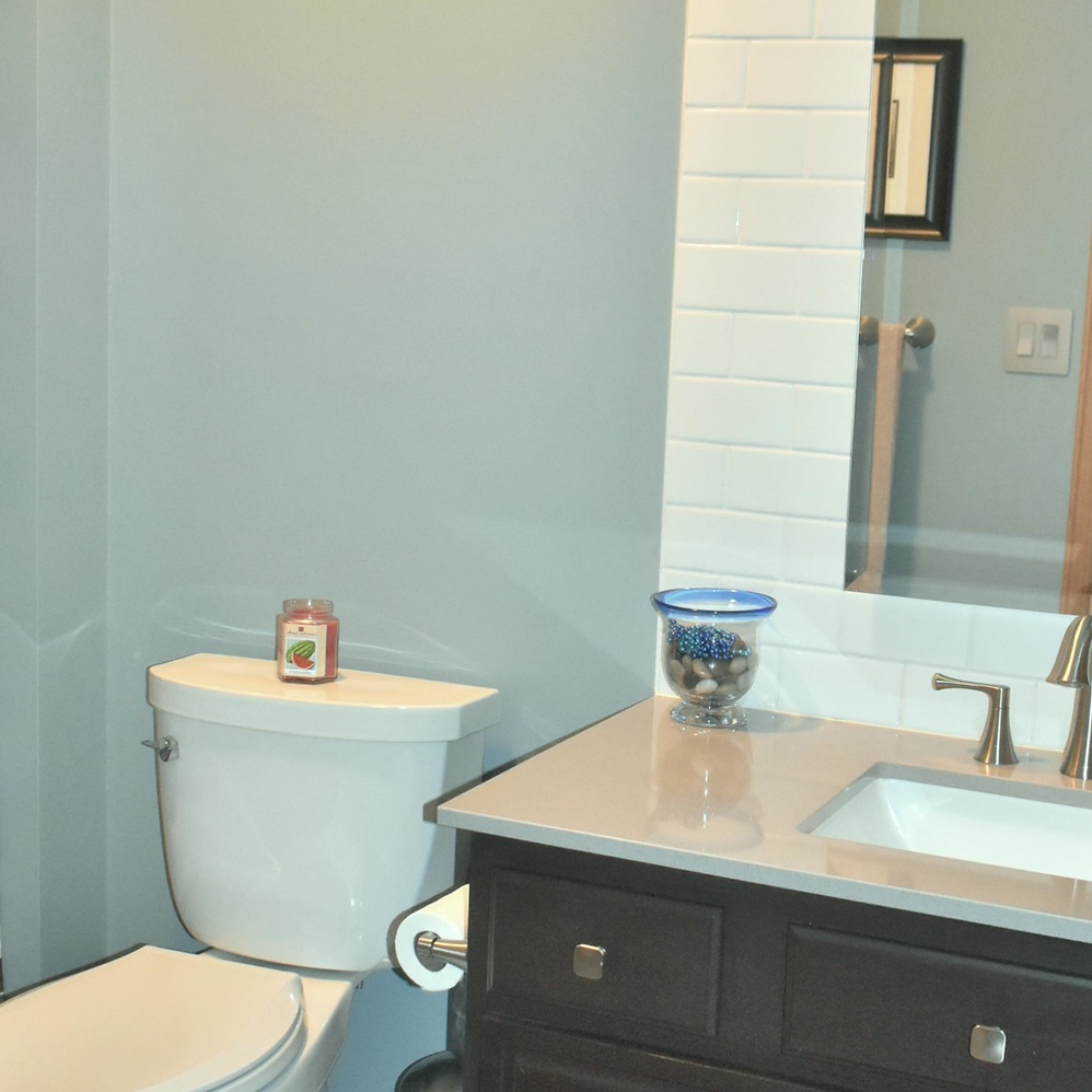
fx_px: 1892
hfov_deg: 32.2
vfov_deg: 32.2
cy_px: 533
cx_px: 623
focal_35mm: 53
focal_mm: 18
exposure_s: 1/60
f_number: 3.5
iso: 2000
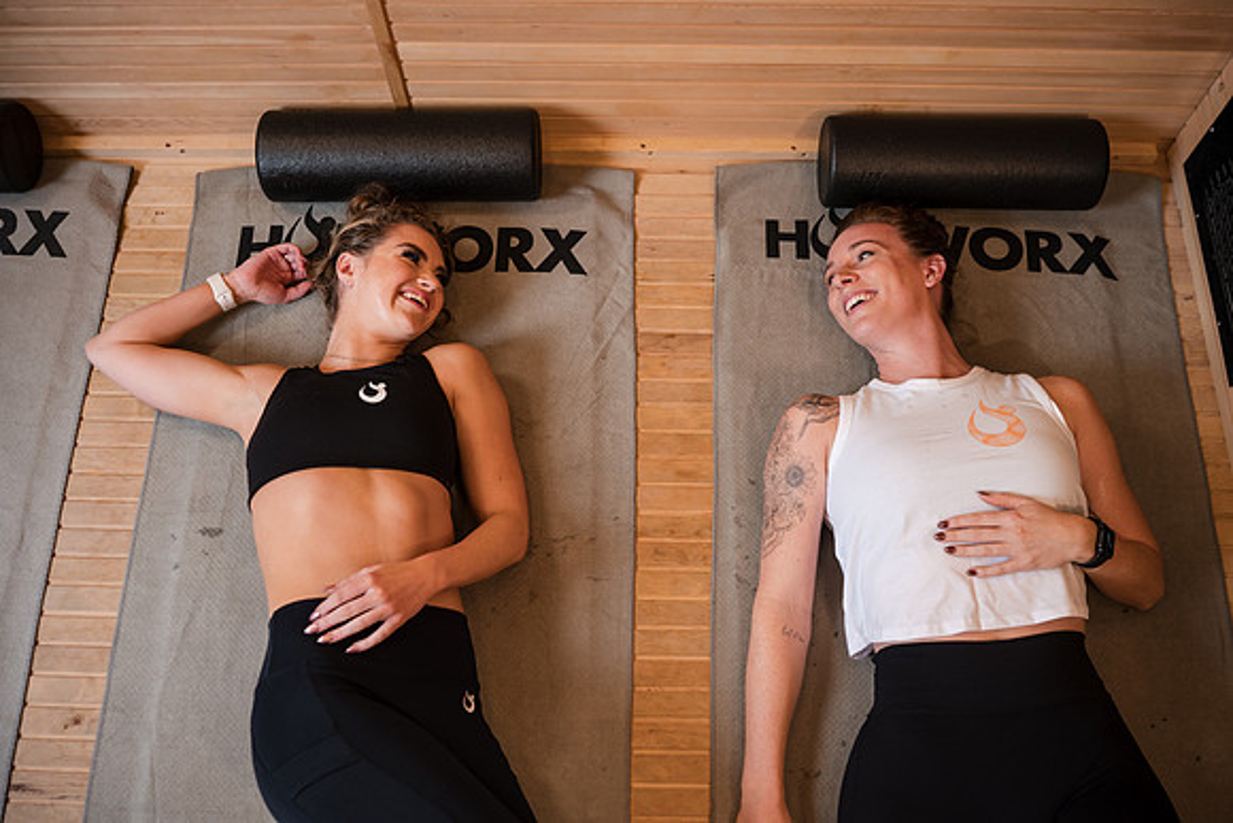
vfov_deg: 37.9
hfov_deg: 54.4
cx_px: 616
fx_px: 1199
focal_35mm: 35
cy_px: 412
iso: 400
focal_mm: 35
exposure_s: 1/125
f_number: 3.2
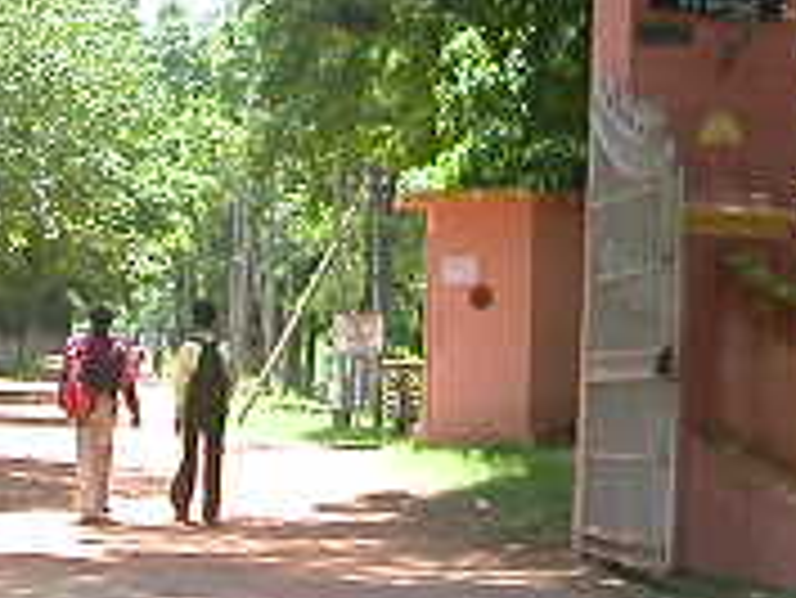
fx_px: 3083
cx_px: 427
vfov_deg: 11.0
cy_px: 130
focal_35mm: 134
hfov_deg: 14.7
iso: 100
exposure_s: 1/252
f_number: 2.7
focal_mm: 5.6
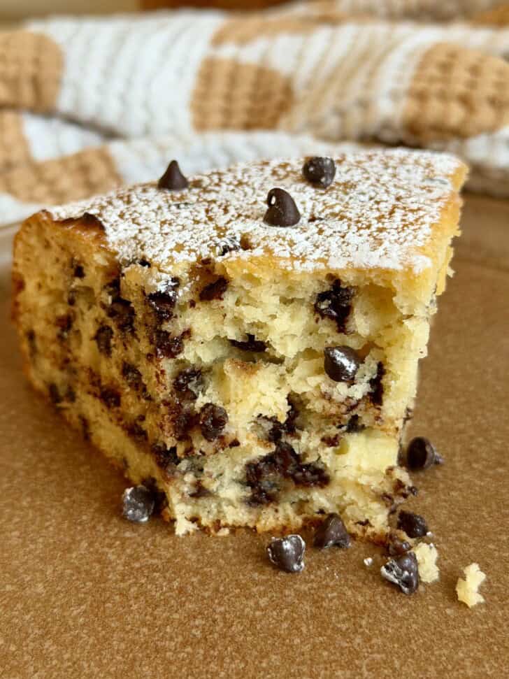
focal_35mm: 48
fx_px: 941
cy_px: 340
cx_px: 254
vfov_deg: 39.7
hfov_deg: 30.3
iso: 100
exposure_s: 1/88
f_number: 1.8
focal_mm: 6.8
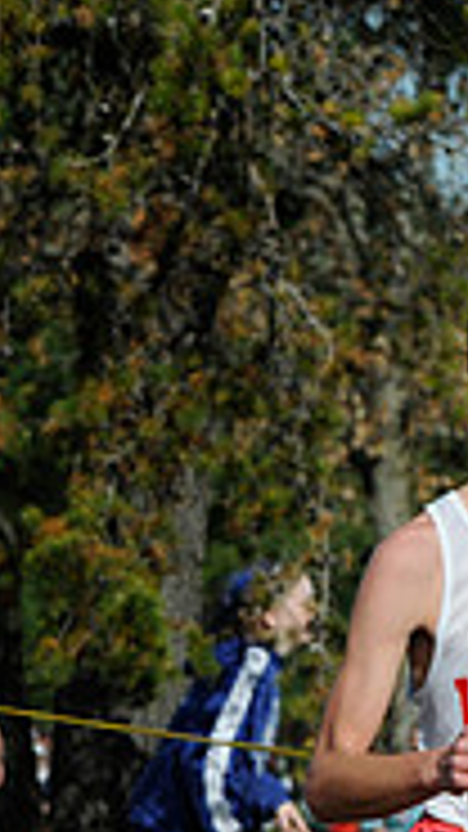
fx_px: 11381
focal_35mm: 516
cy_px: 798
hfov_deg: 2.3
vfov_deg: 4.2
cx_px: -760
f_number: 5.6
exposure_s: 1/1000
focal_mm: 105
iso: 200
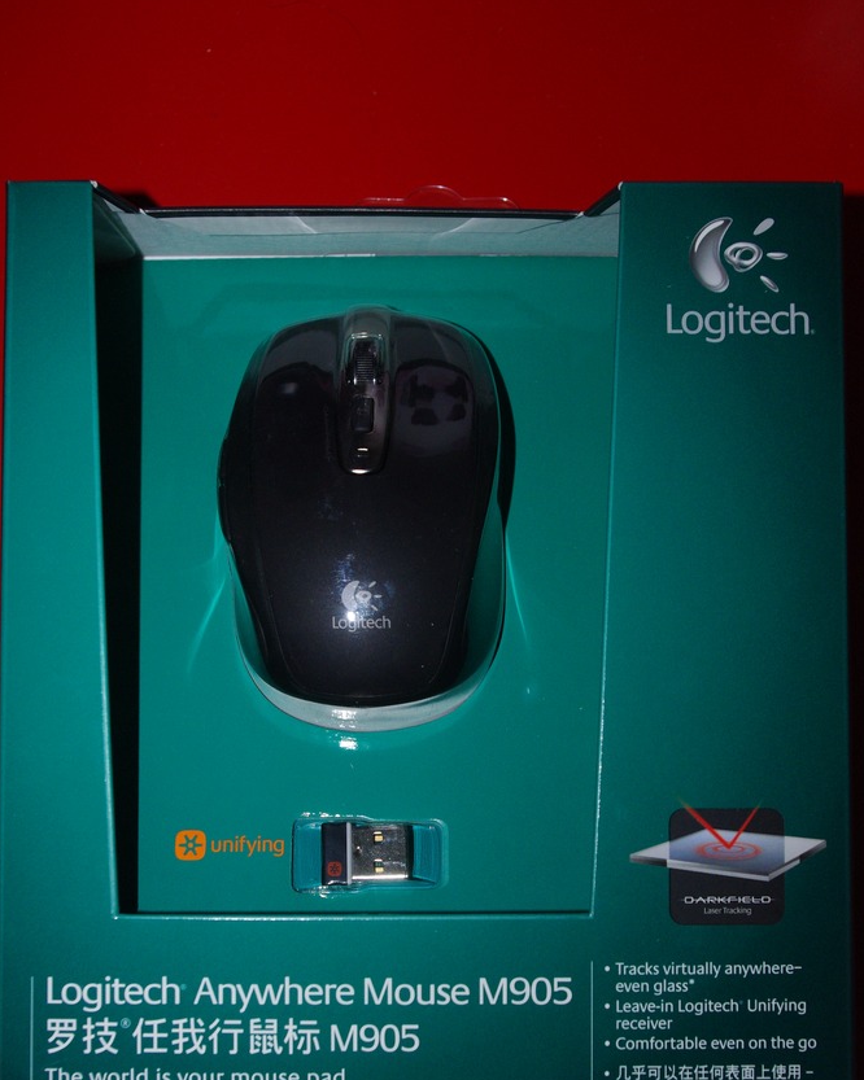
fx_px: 1695
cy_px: 652
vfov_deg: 35.2
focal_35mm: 53
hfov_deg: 28.6
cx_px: 437
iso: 800
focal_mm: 30.63
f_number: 5.6
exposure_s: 1/25
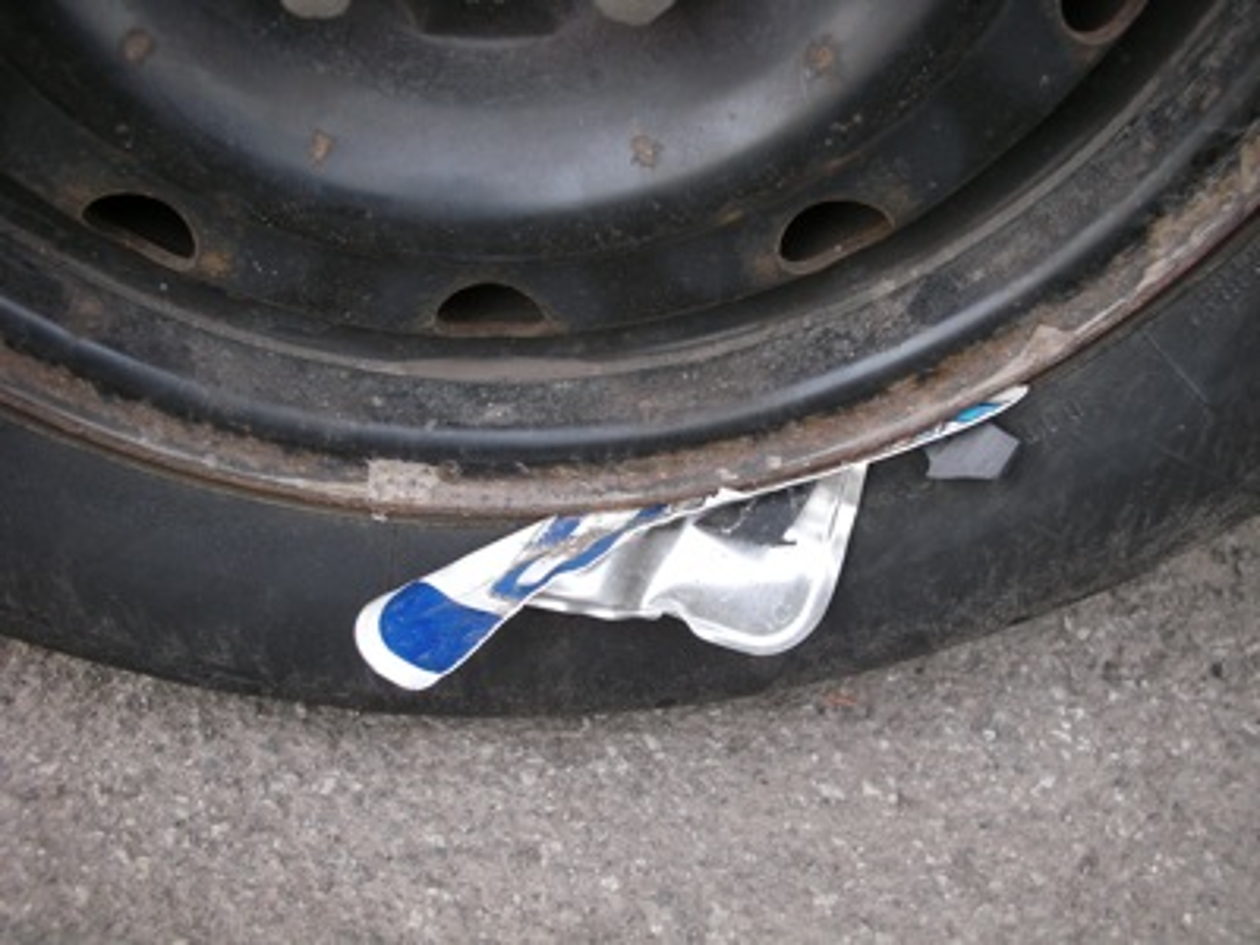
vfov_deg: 40.7
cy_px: 472
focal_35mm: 35
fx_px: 1274
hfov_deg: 52.6
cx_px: 630
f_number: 2.8
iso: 50
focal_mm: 5.8
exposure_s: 1/30
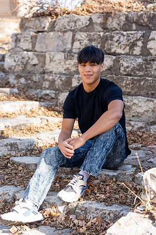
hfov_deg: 16.1
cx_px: 78
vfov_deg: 23.9
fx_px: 552
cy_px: 118
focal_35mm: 85
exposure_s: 1/200
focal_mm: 85
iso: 31
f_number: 3.2
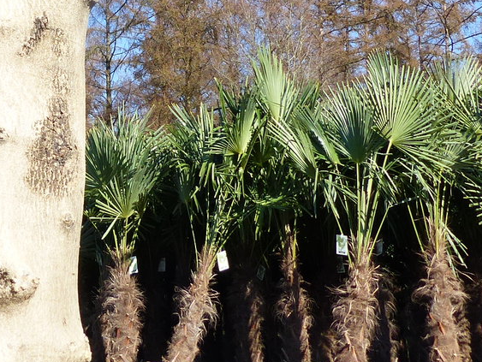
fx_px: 989
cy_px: -10
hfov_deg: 26.6
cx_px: 61
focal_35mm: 71
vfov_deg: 20.0
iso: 100
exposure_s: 1/400
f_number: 4
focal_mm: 4.5
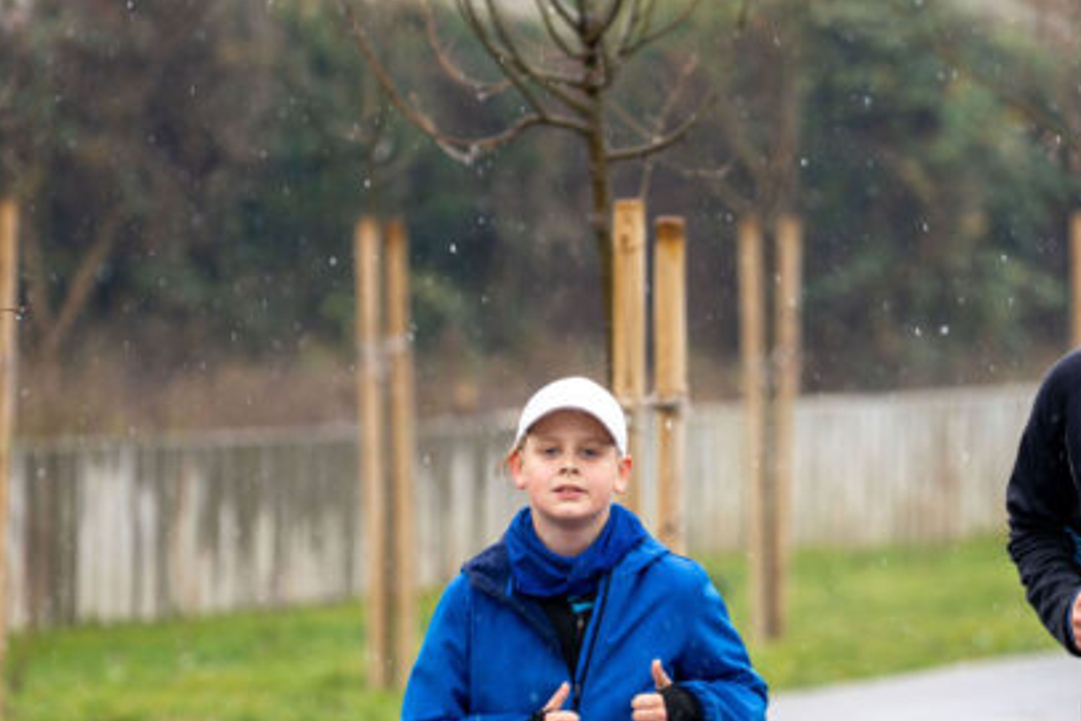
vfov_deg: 3.6
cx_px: 610
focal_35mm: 378
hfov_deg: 5.5
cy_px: 553
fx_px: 11354
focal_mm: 200
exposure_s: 1/500
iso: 400
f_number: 4
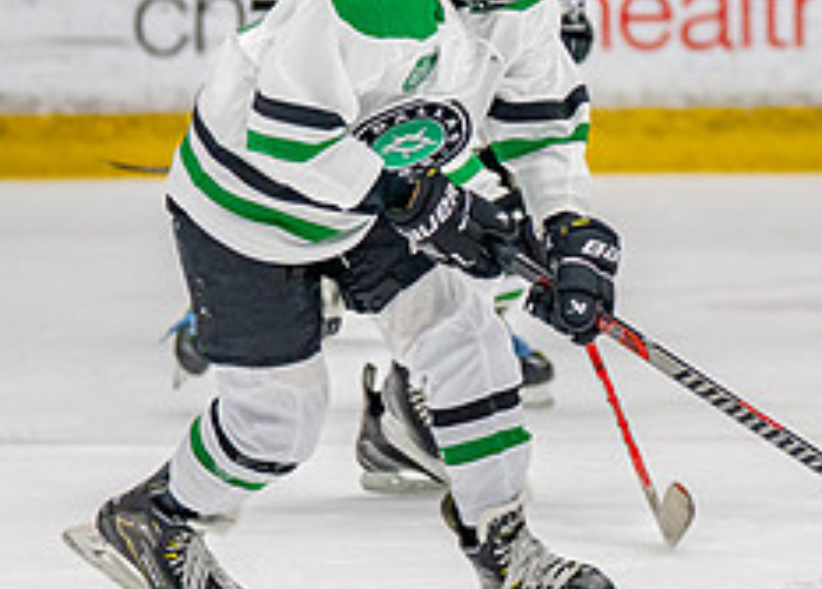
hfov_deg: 4.7
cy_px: 254
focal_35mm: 427
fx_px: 9980
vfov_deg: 3.4
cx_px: 997
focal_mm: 105
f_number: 2.8
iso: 1000
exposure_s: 1/1250
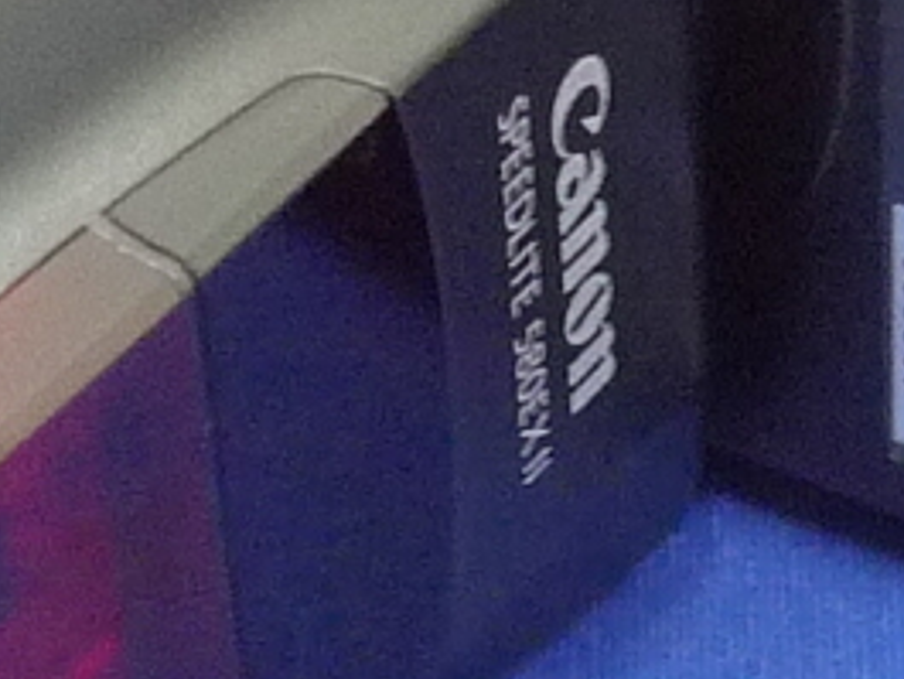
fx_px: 5565
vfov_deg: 7.0
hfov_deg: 9.3
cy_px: 82
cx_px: 409
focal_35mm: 213
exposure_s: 1/30
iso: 400
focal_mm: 5.4
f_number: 2.1
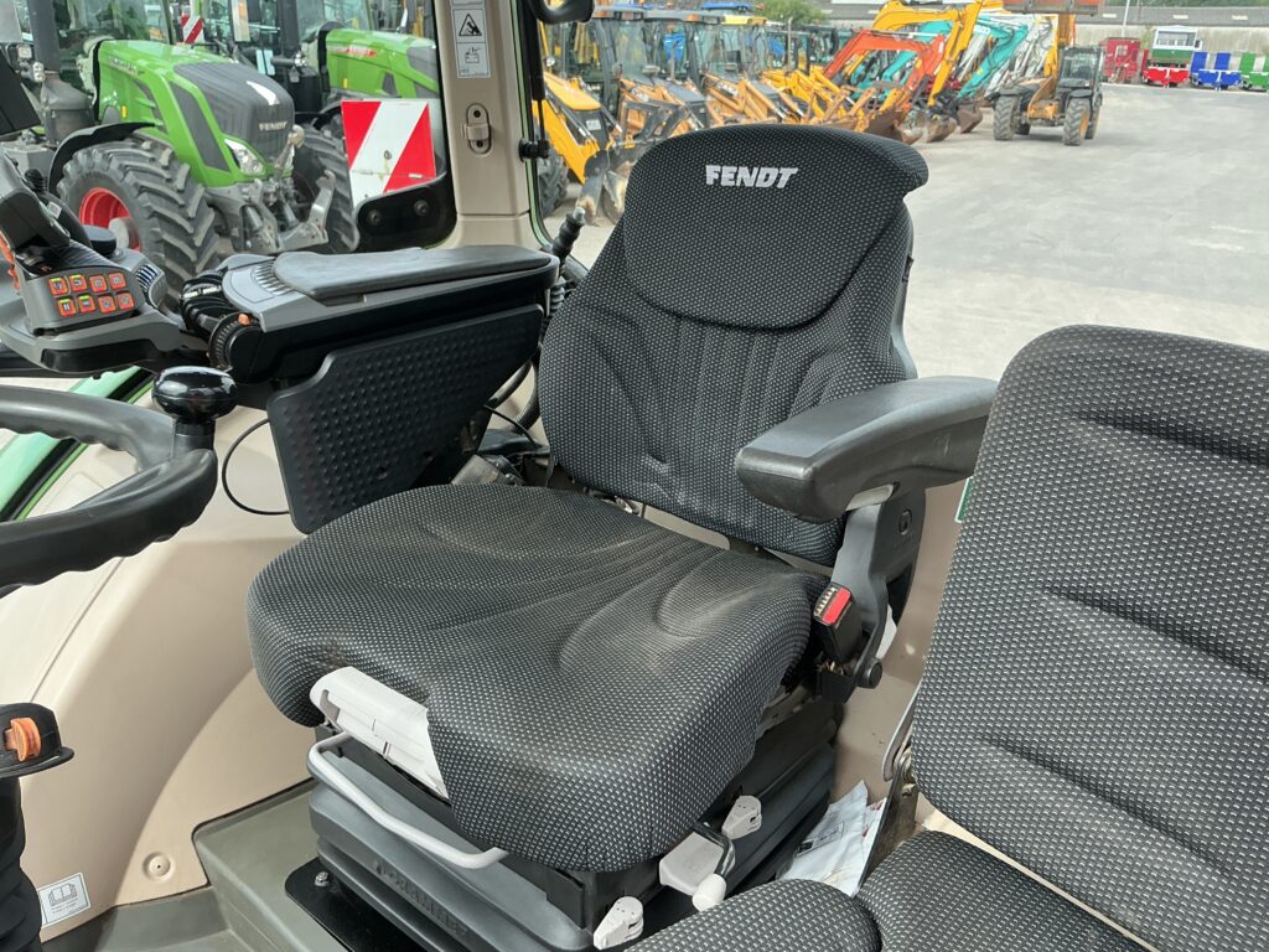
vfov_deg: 49.7
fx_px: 1026
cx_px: 634
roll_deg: -0.2
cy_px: 476
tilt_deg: -21.2
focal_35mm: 28
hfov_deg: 63.4
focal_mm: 3
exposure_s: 1/257
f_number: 1.8
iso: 25
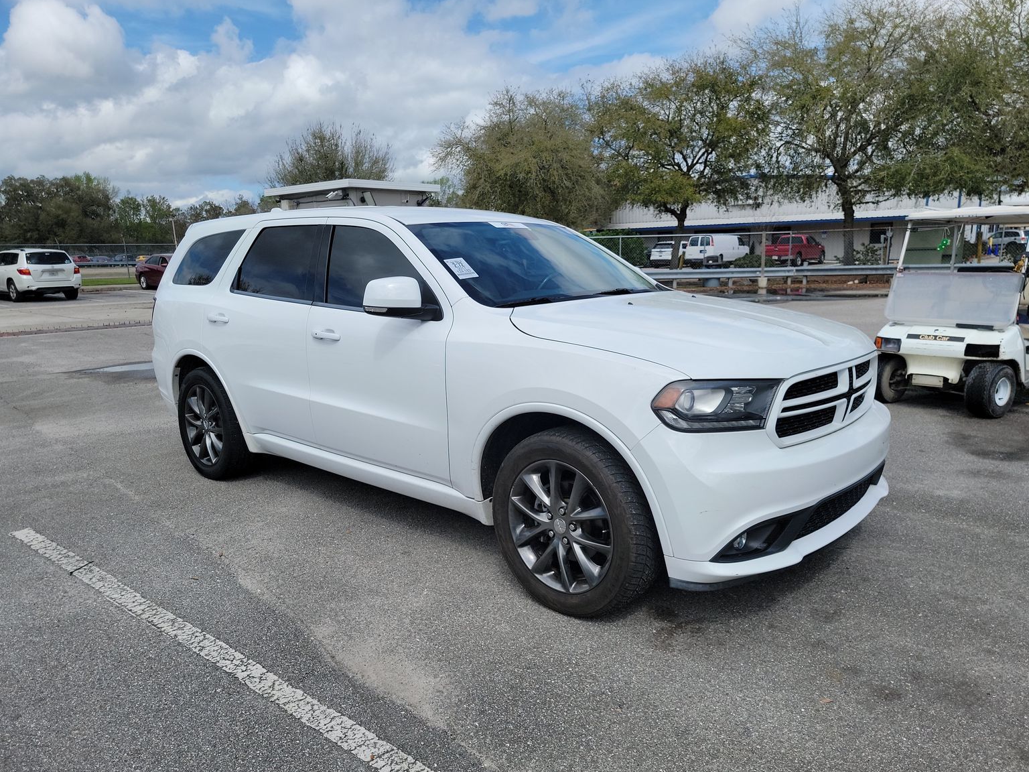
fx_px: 743
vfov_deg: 54.9
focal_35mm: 25
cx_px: 514
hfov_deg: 69.4
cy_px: 399
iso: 50
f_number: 1.8
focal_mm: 6.7
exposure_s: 1/1269
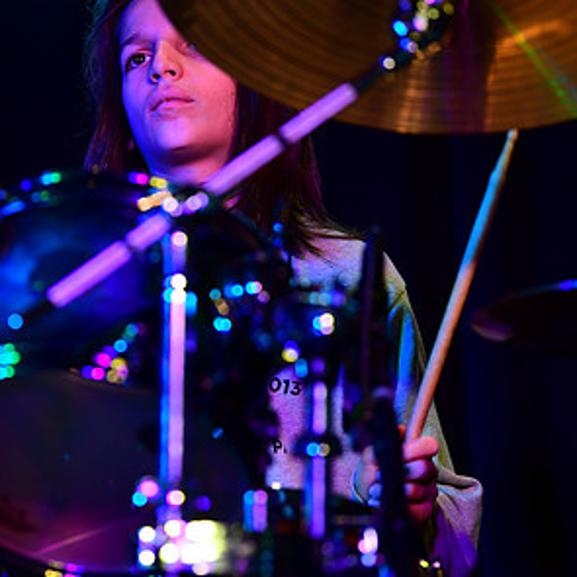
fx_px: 4262
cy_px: 311
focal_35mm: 226
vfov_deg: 7.7
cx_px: 206
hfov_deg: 7.7
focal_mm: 135
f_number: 2.8
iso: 720
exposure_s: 1/320
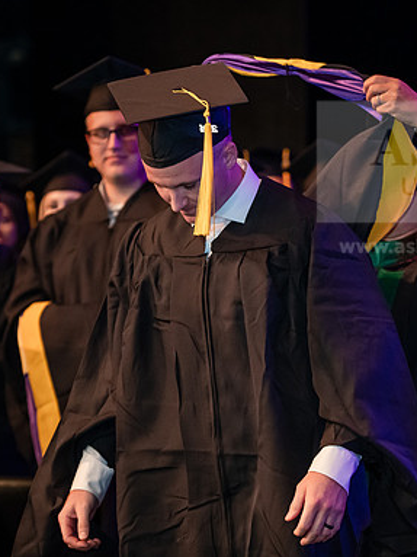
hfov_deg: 9.1
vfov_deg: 12.1
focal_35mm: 163
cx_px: 273
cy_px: 277
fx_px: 2620
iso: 3200
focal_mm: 112
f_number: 3.2
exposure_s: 1/200
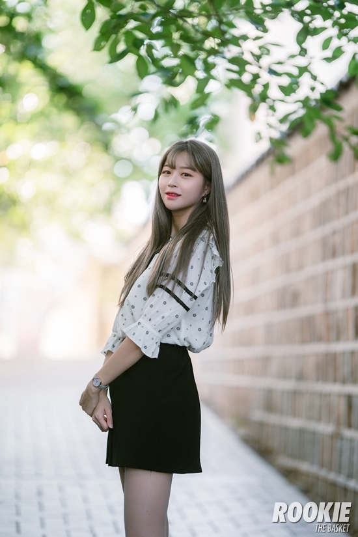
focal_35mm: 105
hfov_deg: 13.0
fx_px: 1566
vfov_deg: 19.5
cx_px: 179
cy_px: 268
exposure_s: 1/250
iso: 160
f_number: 1.4
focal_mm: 105
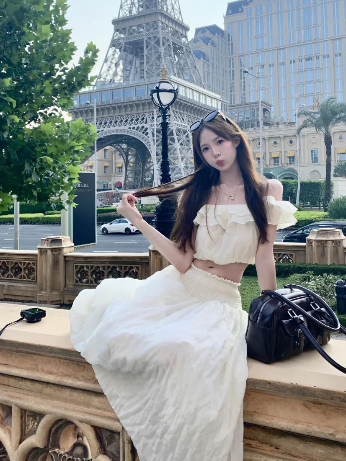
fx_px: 453
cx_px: 223
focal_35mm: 34
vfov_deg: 53.1
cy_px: 160
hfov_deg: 41.4
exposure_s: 1/849
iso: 25
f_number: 1.8
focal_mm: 4.25
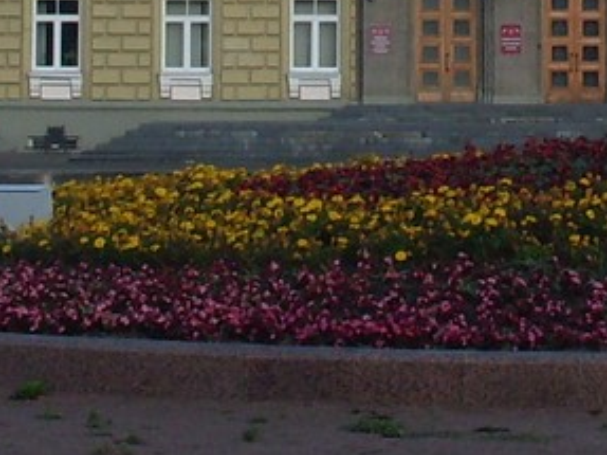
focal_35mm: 190
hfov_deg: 10.3
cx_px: 578
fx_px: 3330
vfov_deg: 7.6
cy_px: -350
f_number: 8.4
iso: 80
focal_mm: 6.3
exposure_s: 1/125
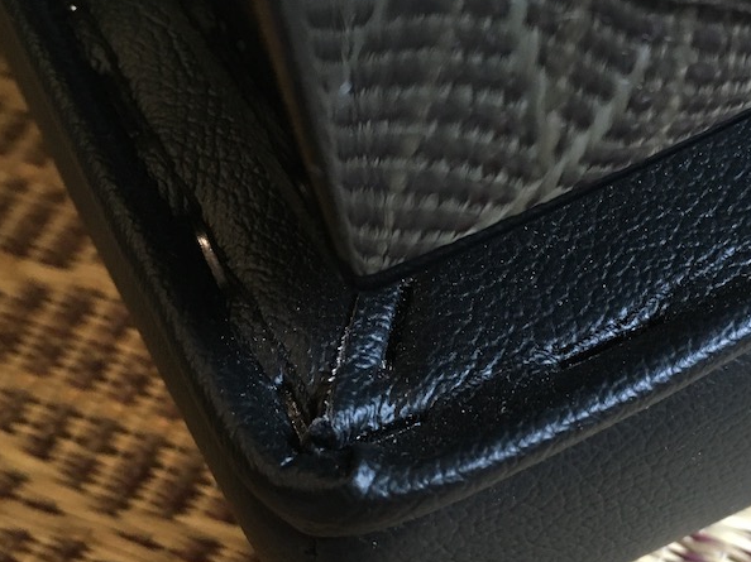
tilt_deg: -60.3
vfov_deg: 28.9
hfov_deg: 37.8
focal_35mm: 50
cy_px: 365
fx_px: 1084
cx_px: 501
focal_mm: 4.15
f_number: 2.2
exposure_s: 1/24
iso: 200
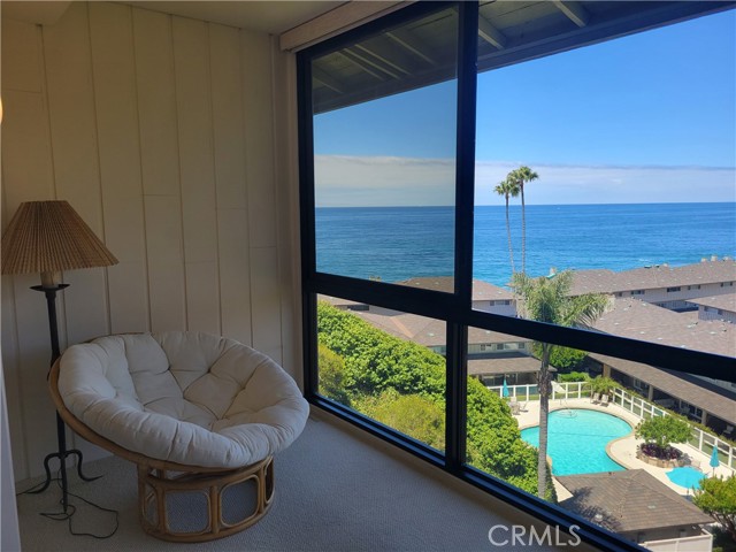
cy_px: 276
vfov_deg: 53.1
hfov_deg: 67.3
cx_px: 368
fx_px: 553
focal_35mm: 26
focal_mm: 5.4
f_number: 1.8
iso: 40
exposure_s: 1/796
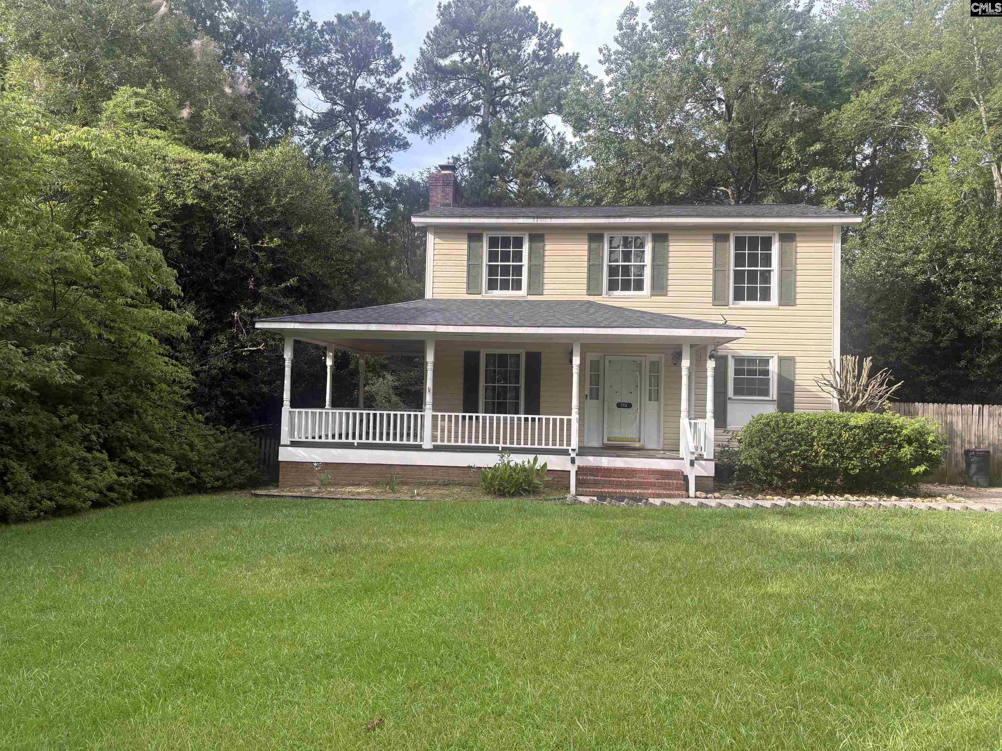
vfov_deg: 53.1
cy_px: 376
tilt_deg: +2.4
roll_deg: -0.8
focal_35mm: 26
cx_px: 501
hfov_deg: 67.3
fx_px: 753
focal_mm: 5.96
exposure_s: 1/687
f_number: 1.6
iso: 50
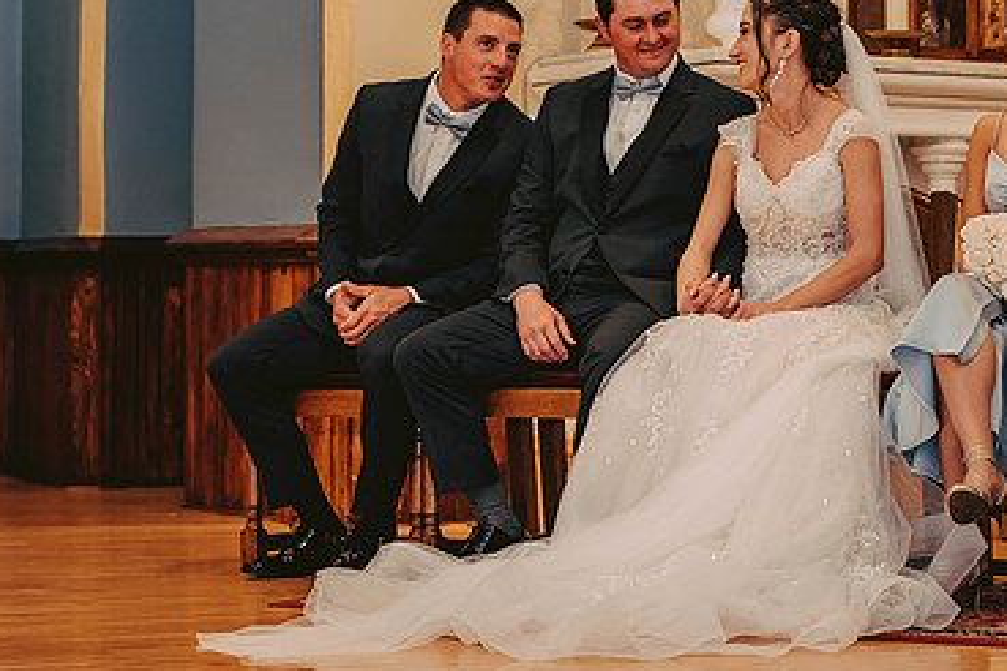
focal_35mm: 110
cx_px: 562
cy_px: 263
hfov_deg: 18.6
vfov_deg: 12.4
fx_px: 3077
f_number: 2.8
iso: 800
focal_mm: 70
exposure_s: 1/80
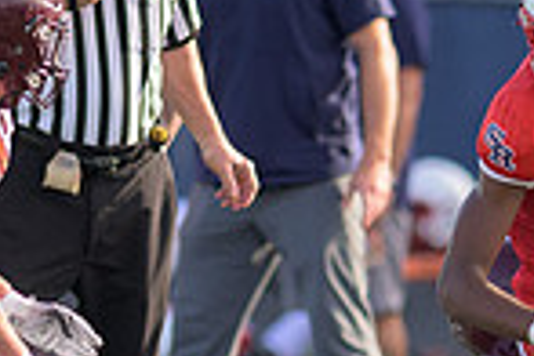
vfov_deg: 0.8
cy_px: 298
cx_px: 640
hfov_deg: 1.2
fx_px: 24473
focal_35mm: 1650
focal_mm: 300
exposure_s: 1/2500
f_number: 2.8
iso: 500
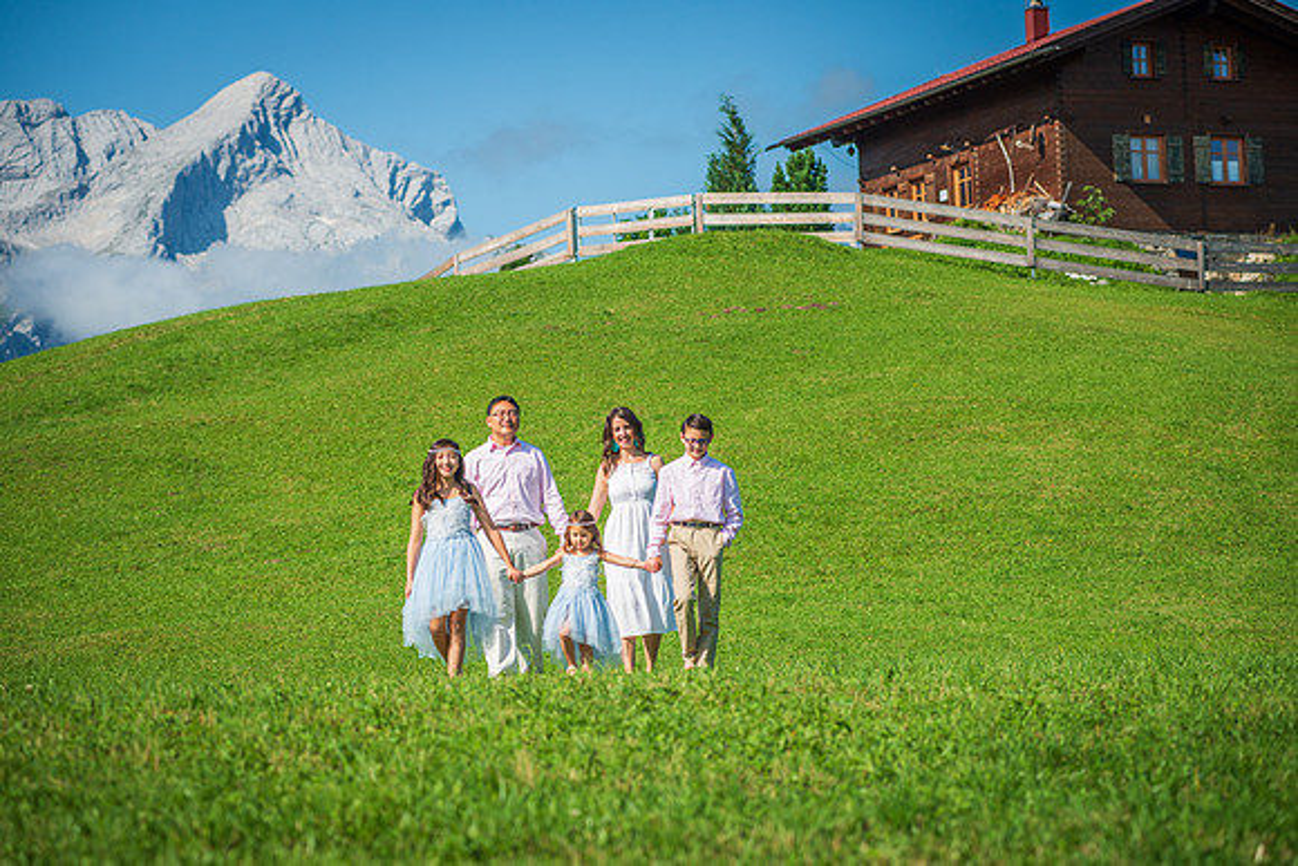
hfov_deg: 19.5
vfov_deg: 13.0
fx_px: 3787
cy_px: 433
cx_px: 649
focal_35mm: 105
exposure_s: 1/1250
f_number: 5
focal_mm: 105
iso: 160
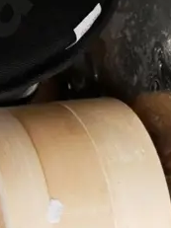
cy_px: 42
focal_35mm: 204
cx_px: -29
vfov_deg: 9.7
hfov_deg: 7.2
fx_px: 1345
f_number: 4.3
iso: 3200
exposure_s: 1/20
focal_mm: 23
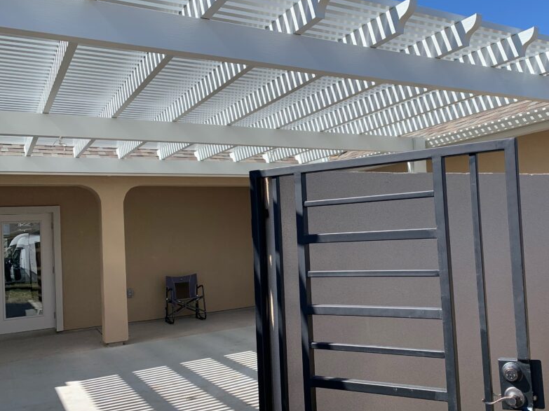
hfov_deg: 53.1
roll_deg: +3.4
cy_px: 214
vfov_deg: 41.8
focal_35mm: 34
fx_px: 539
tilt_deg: +0.1
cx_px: 358
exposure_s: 1/1447
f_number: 1.8
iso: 25
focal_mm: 4.25
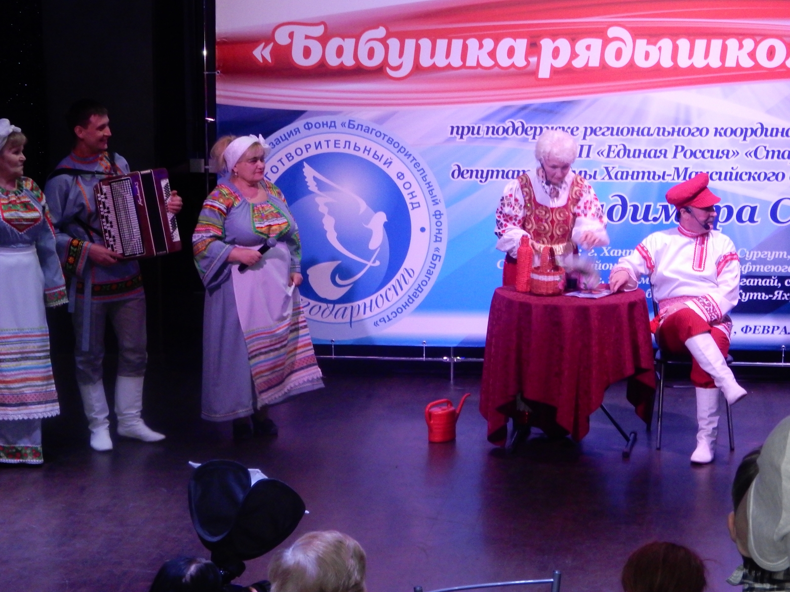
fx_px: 2259
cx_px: 395
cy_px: 296
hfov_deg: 19.8
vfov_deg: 14.9
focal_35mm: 99
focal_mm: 17.6
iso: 800
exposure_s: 1/30
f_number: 5.3
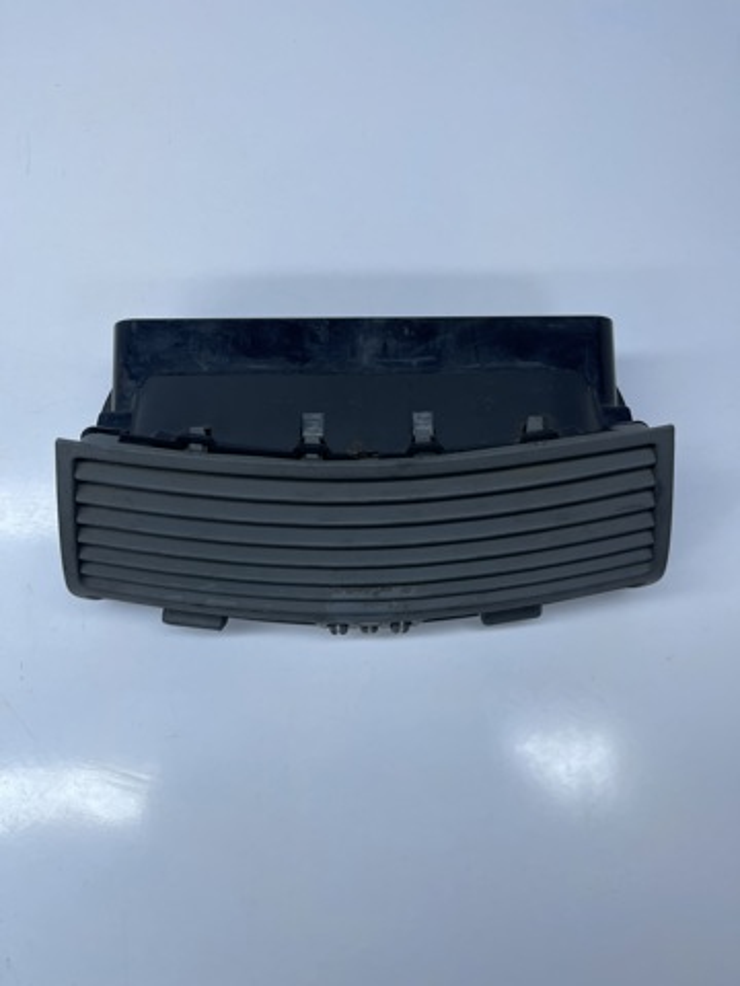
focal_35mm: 25
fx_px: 713
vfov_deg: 69.4
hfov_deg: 54.9
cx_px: 370
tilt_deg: -85.4
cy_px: 493
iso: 32
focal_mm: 5.1
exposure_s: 1/1020
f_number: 1.6
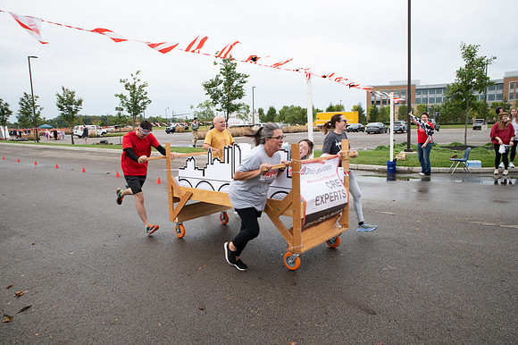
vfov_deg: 53.1
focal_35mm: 24
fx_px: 345
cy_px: 172
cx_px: 259
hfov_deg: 73.8
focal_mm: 24
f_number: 7.1
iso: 640
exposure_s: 1/320
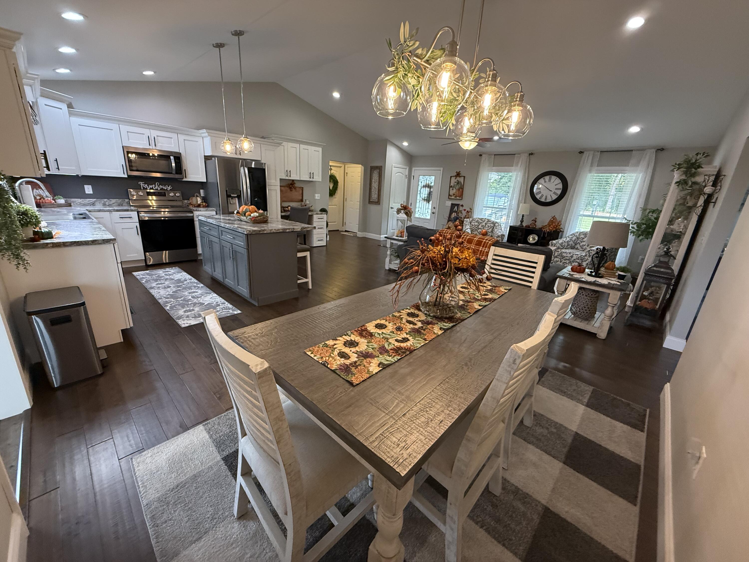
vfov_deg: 85.7
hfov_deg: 102.1
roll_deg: -3.3
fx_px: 303
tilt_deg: -15.8
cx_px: 374
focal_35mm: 14
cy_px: 281
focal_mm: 2.22
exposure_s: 1/120
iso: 400
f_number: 2.2
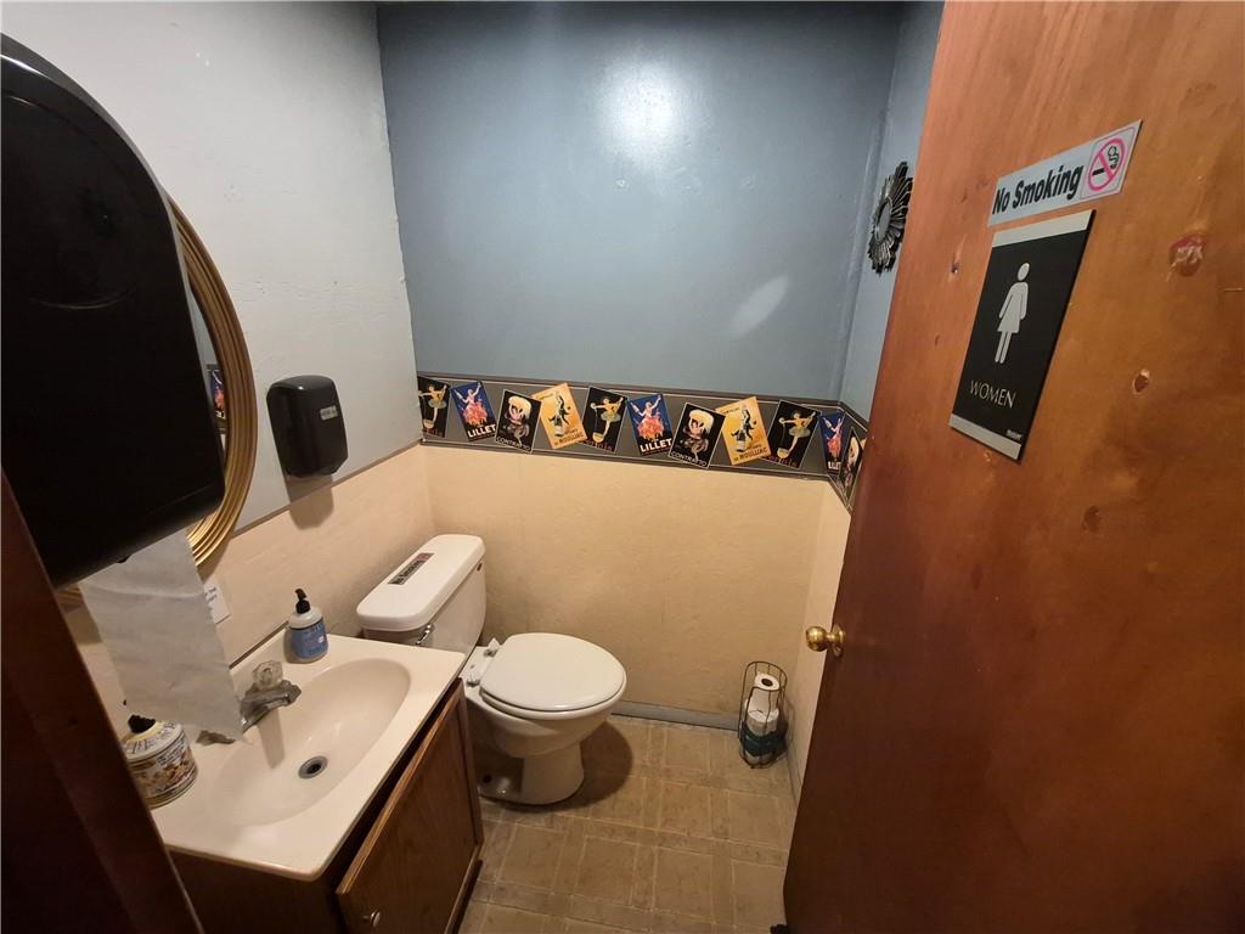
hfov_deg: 106.2
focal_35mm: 13
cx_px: 622
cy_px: 467
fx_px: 468
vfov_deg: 89.9
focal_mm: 1.74
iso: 1250
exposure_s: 1/40
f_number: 2.2
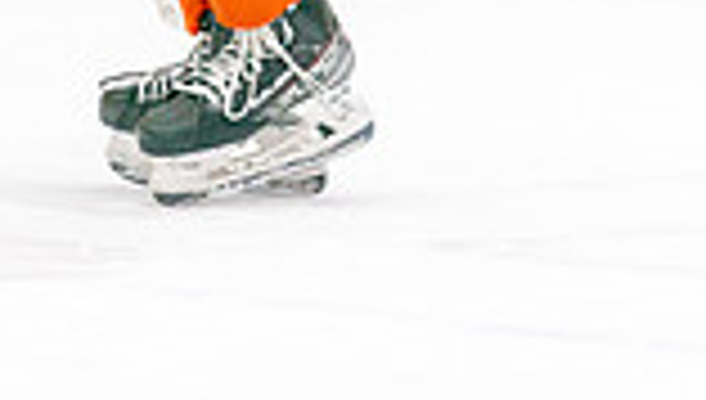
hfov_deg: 2.8
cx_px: -175
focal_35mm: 772
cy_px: -447
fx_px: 14479
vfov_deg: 1.6
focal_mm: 200
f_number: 2.8
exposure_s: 1/1250
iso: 3200
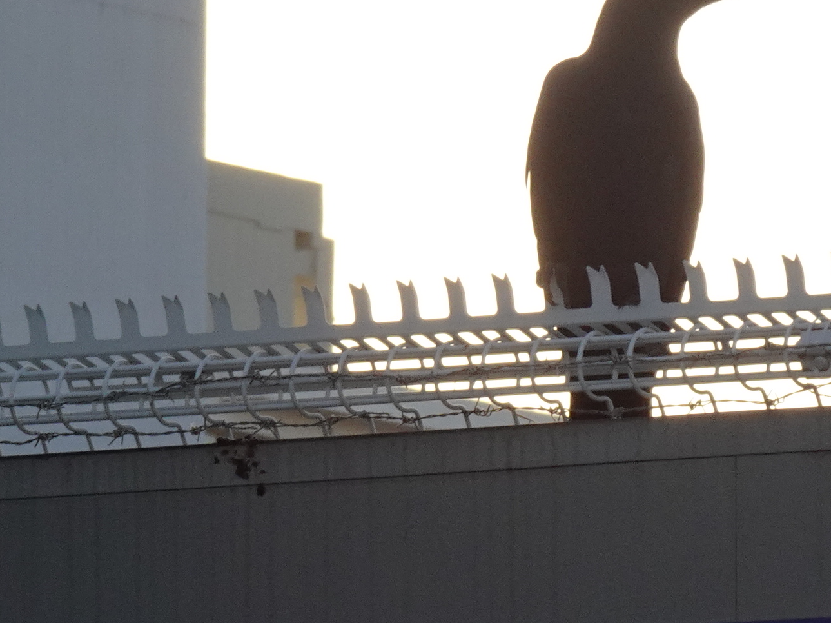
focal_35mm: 620
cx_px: 696
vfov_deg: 2.4
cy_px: 270
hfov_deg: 3.2
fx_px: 14880
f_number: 6.3
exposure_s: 1/250
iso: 100
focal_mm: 35.27
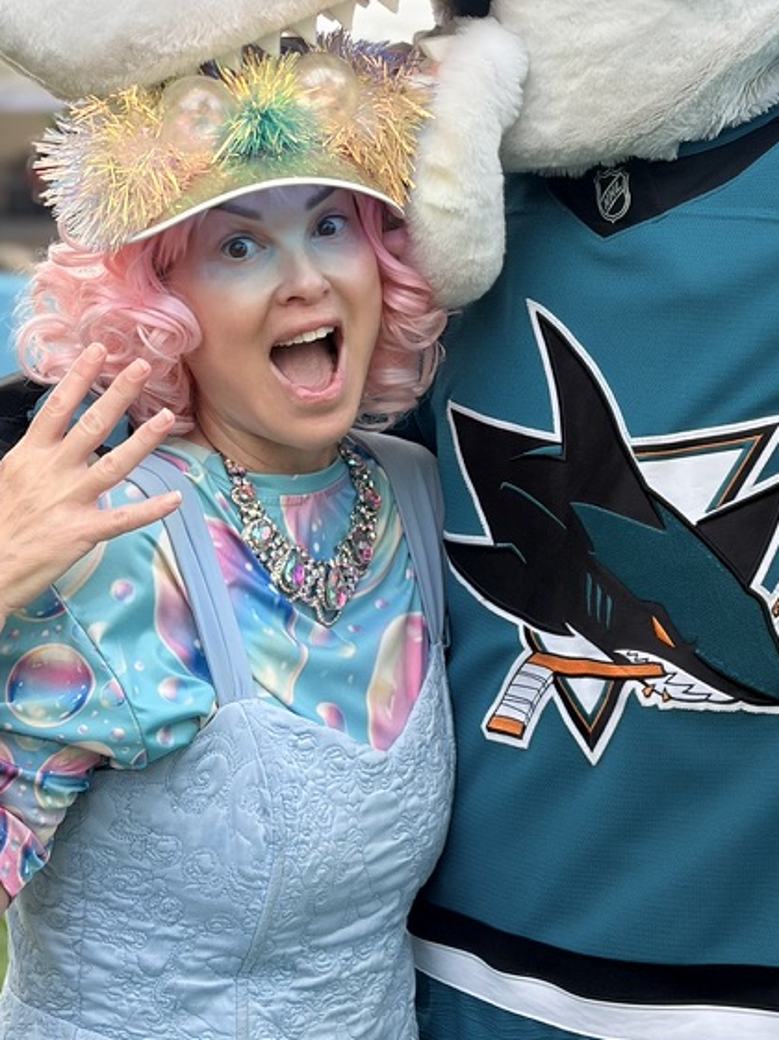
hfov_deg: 15.5
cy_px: 159
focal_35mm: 95
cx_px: 469
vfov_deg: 20.4
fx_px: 2854
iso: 50
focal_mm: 5.96
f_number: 1.6
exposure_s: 1/1393
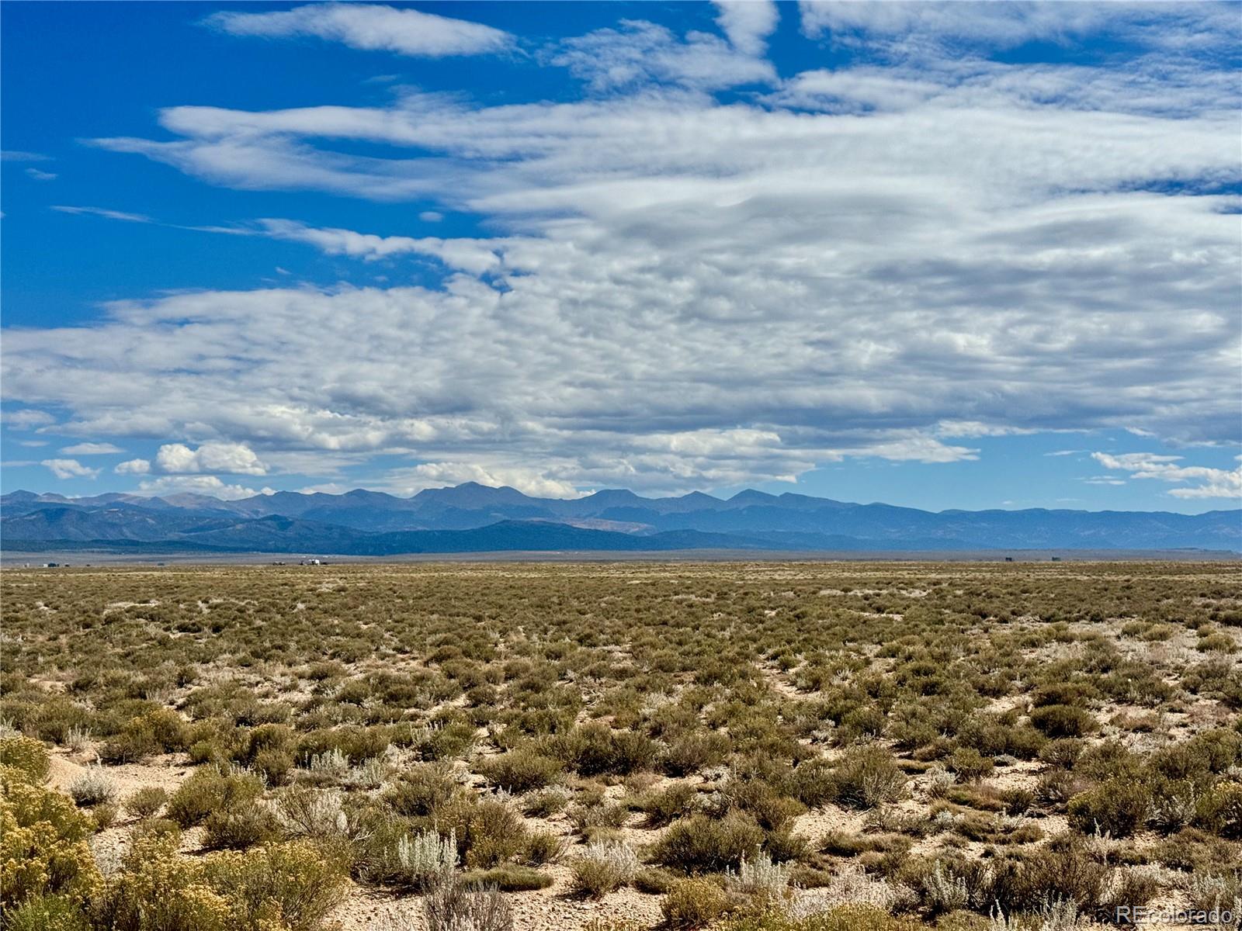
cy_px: 466
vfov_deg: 30.3
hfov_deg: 39.7
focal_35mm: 48
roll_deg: +0.8
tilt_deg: +3.3
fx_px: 1722
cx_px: 621
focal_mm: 6.76
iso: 64
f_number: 1.78
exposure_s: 1/12500
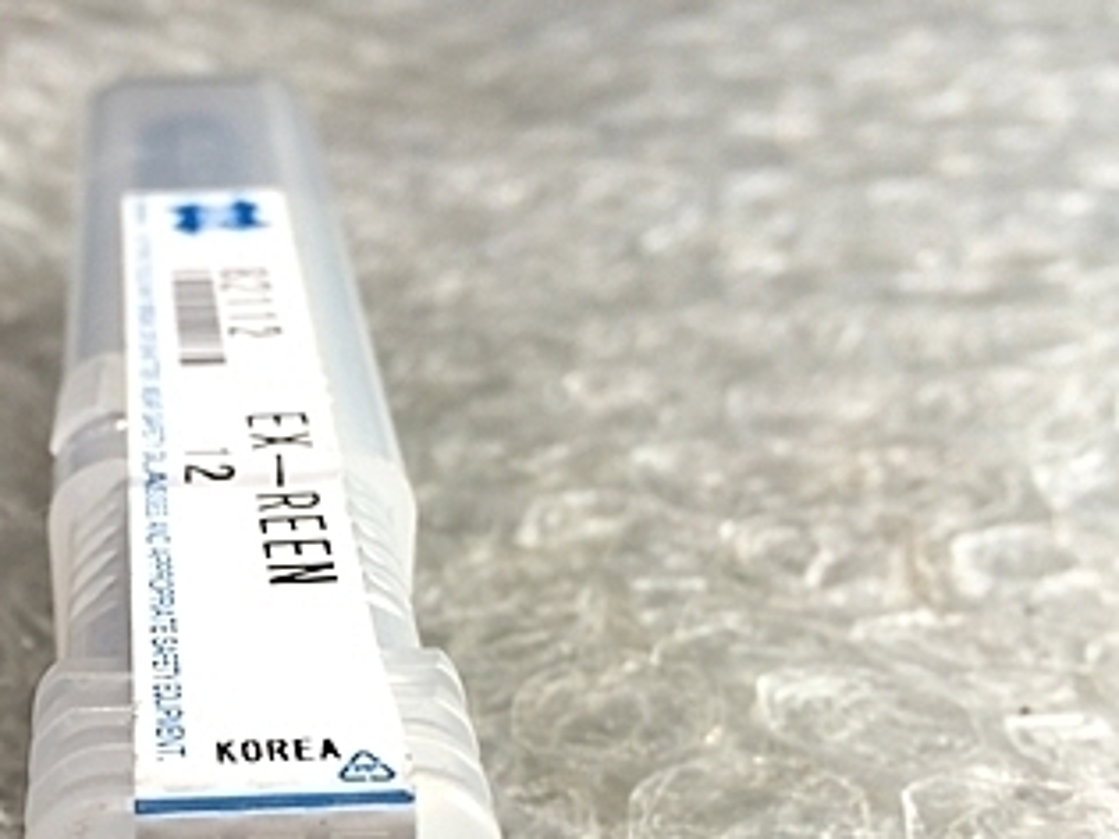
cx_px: 124
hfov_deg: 31.3
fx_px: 1907
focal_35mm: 59
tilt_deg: -33.9
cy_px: 779
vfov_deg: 24.0
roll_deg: +1.1
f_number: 2.2
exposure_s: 1/30
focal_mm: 4.15
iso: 40
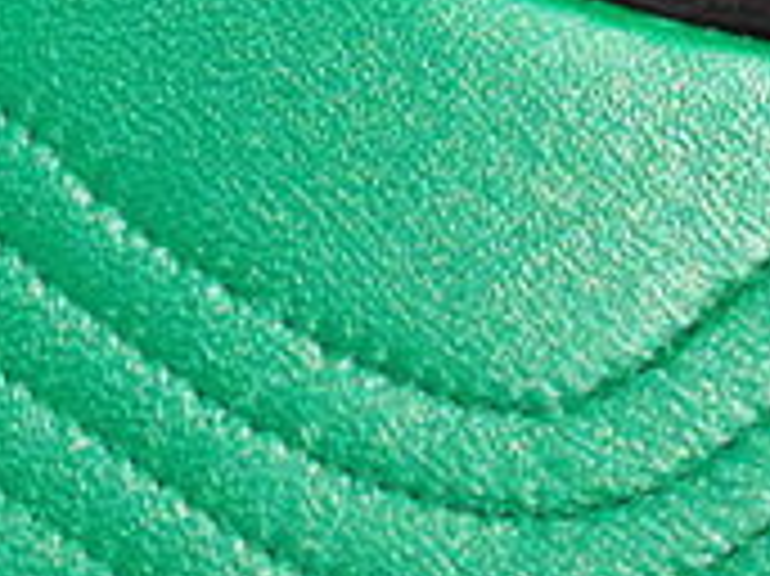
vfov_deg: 8.8
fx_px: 3645
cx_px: 342
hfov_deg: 12.1
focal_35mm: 164
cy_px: -274
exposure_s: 1/1905
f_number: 2.4
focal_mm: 4.28
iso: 64
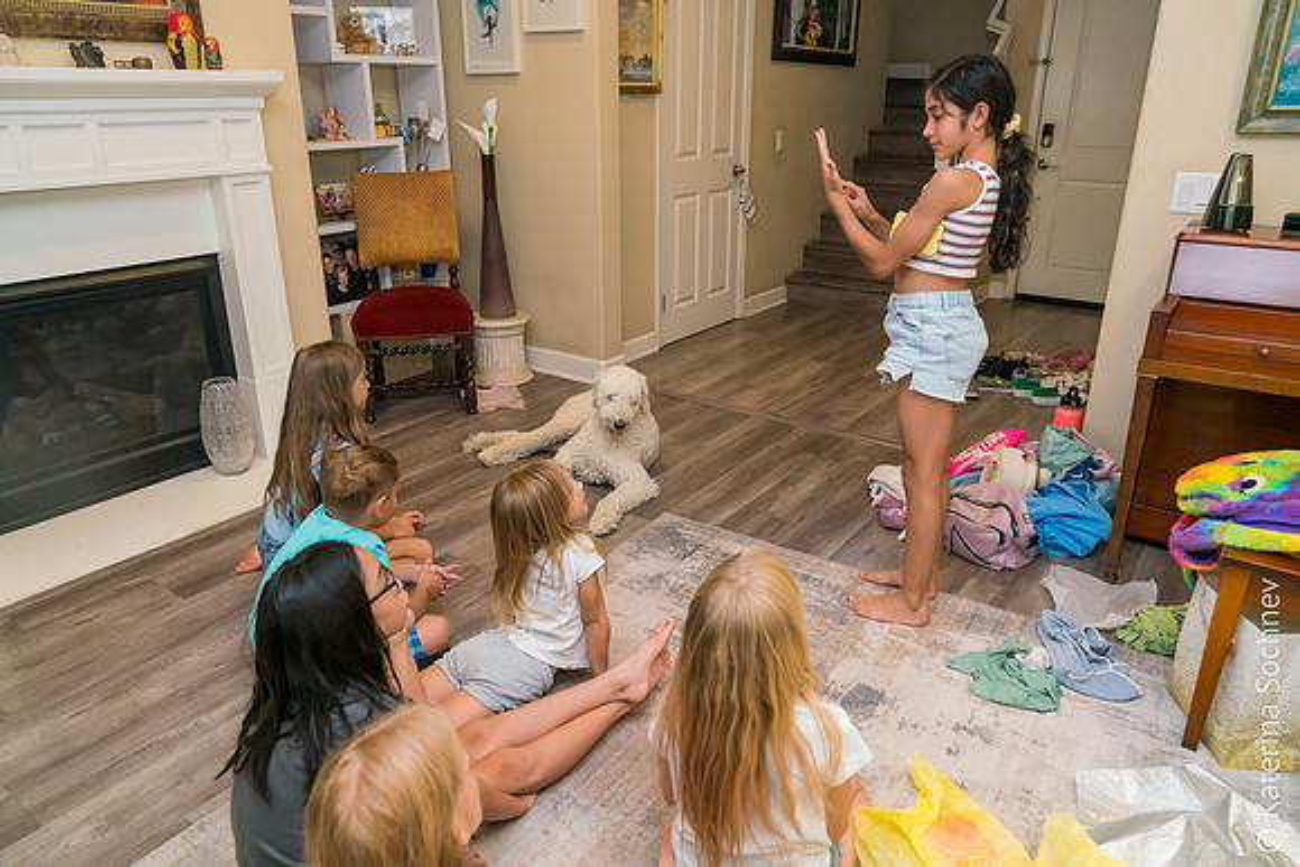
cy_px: 434
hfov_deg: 73.7
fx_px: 867
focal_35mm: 24
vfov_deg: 53.2
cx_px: 650
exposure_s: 1/250
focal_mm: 24
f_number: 4.5
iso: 8000
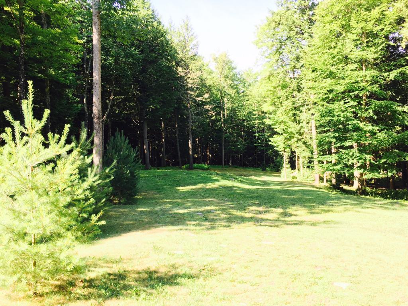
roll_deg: +1.3
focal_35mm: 29
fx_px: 342
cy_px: 153
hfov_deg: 61.7
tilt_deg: +0.4
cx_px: 204
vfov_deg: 48.2
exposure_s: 1/120
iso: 25
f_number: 2.2
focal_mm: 4.15
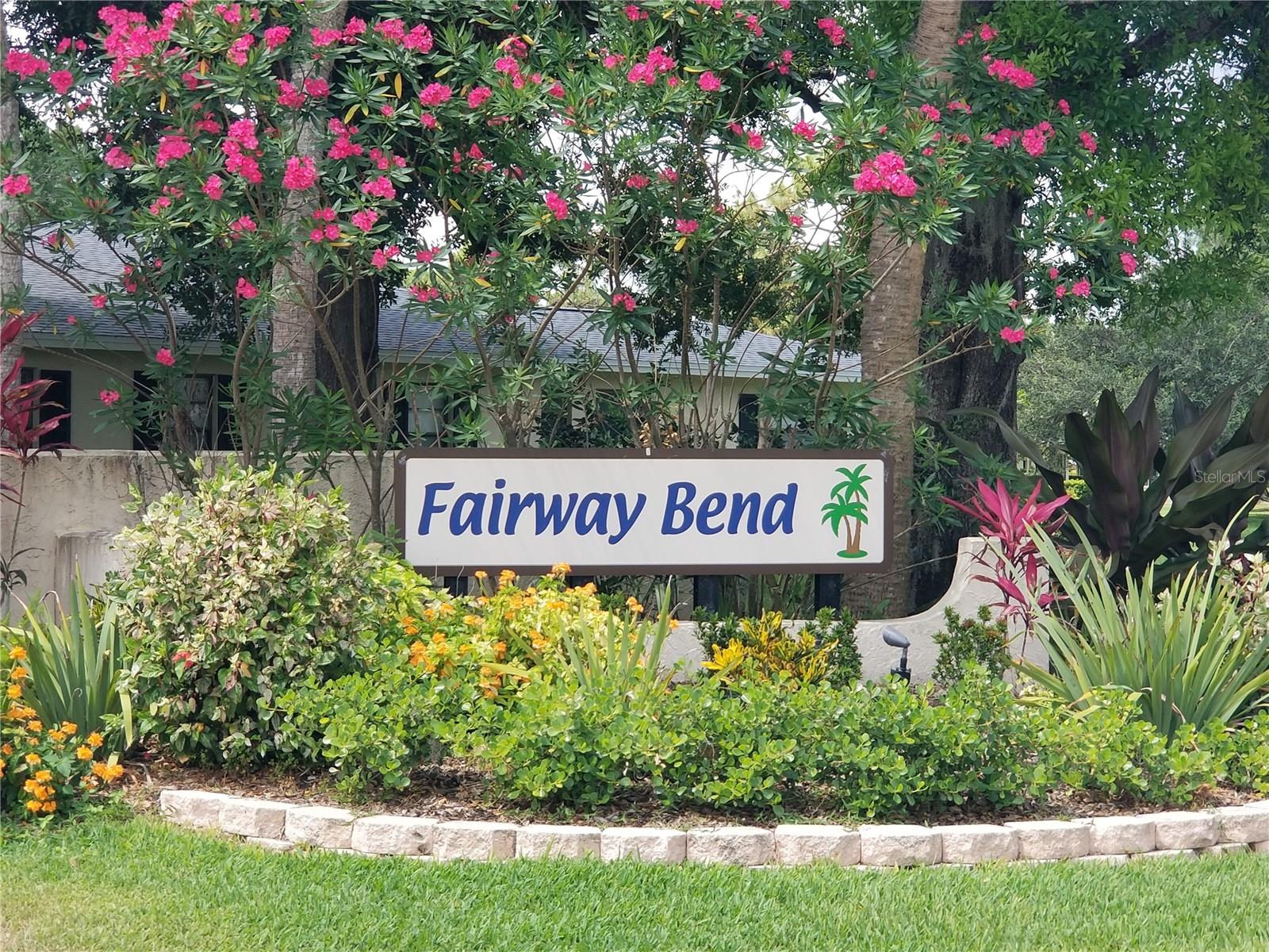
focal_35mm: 52
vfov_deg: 28.0
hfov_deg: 36.8
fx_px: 1906
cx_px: 634
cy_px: 476
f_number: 2.4
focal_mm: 6
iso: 25
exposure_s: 1/265
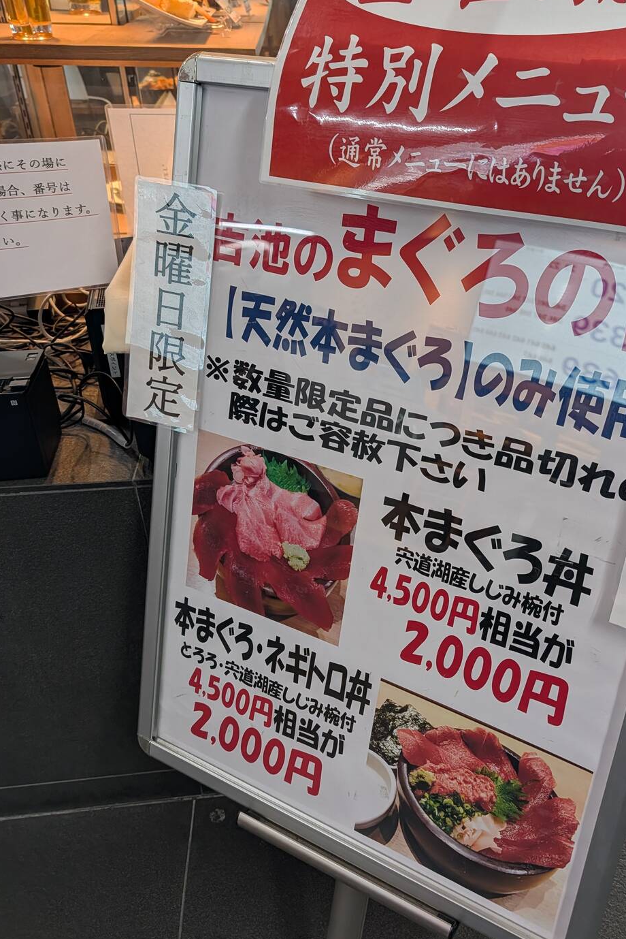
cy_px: 436
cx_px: 407
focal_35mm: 29
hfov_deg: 44.5
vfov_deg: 63.6
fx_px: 756
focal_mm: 6.9
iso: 154
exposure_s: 1/100
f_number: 1.68
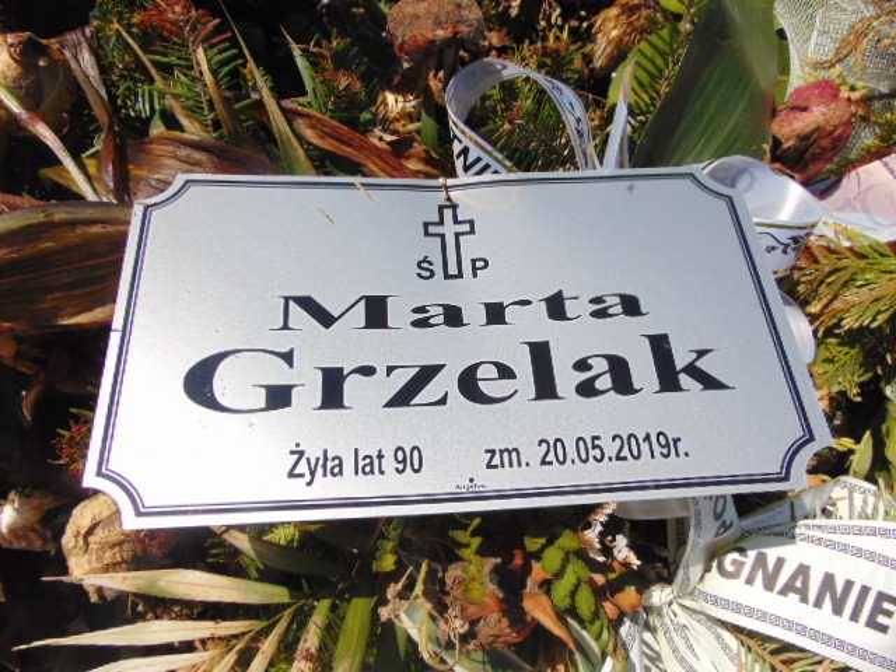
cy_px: 336
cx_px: 448
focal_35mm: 25
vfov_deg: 54.9
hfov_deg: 69.4
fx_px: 647
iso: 80
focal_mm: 4.5
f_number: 7.7
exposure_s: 1/500
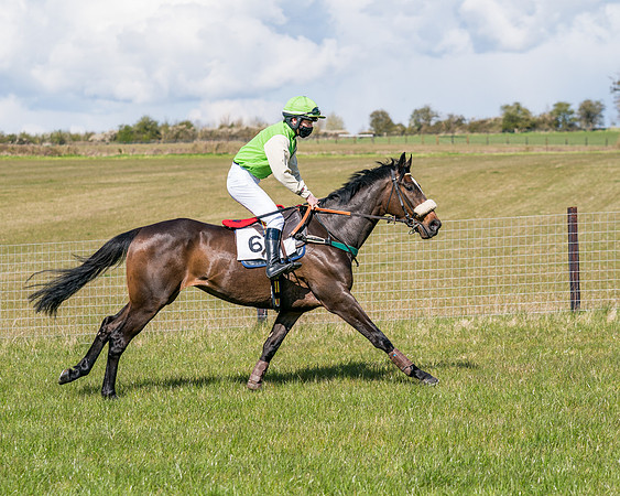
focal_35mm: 122
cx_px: 298
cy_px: 230
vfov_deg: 12.6
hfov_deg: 15.7
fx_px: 2246
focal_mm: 90
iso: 200
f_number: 4
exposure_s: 1/2000
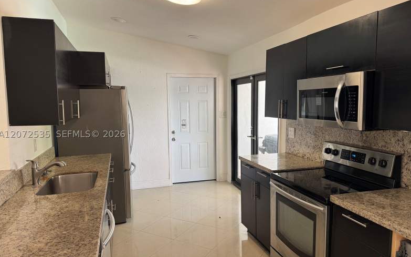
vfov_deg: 47.6
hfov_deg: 70.4
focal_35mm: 26
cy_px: 134
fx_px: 291
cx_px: 206
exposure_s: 1/121
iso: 125
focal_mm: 6.76
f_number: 1.78
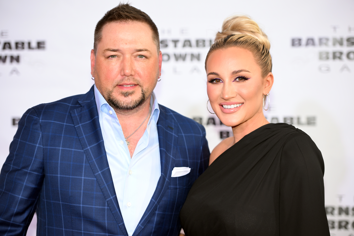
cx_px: 177
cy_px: 118
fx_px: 1278
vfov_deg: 10.5
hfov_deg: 15.8
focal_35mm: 130
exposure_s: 1/160
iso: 640
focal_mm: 130
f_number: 3.5
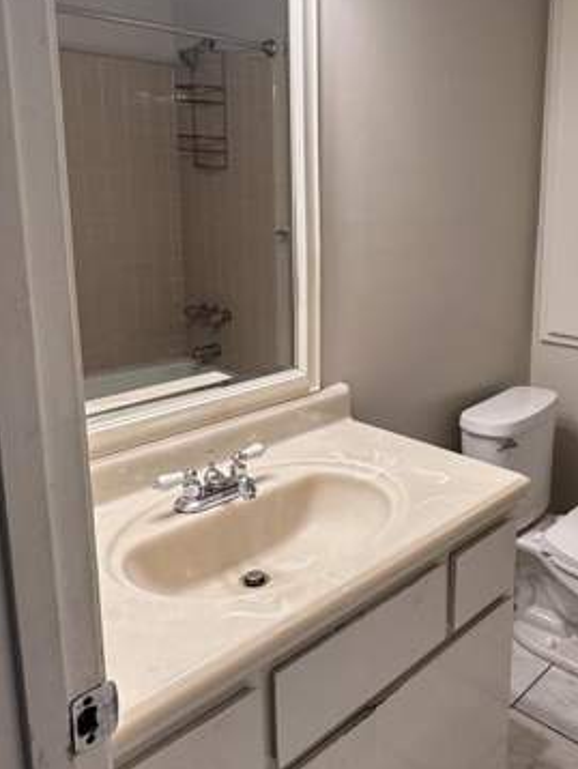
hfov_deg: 50.8
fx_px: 556
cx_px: 479
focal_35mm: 25
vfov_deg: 69.0
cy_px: 329
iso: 80
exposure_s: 1/120
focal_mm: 2.22
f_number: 2.2
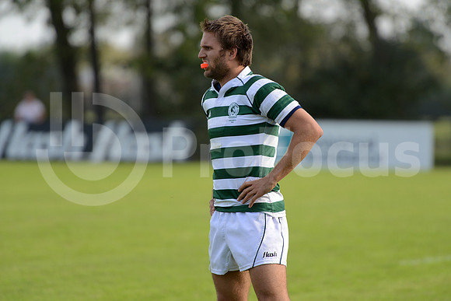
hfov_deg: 7.6
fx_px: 3383
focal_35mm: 270
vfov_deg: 5.1
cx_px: 226
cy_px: 150
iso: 400
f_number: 4
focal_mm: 270
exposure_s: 1/640
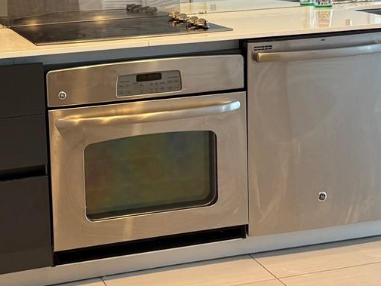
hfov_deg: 25.3
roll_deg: +1.6
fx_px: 837
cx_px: 94
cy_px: 37
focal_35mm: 76
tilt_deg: -9.5
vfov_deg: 19.1
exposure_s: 1/60
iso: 250
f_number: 1.78
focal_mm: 6.76
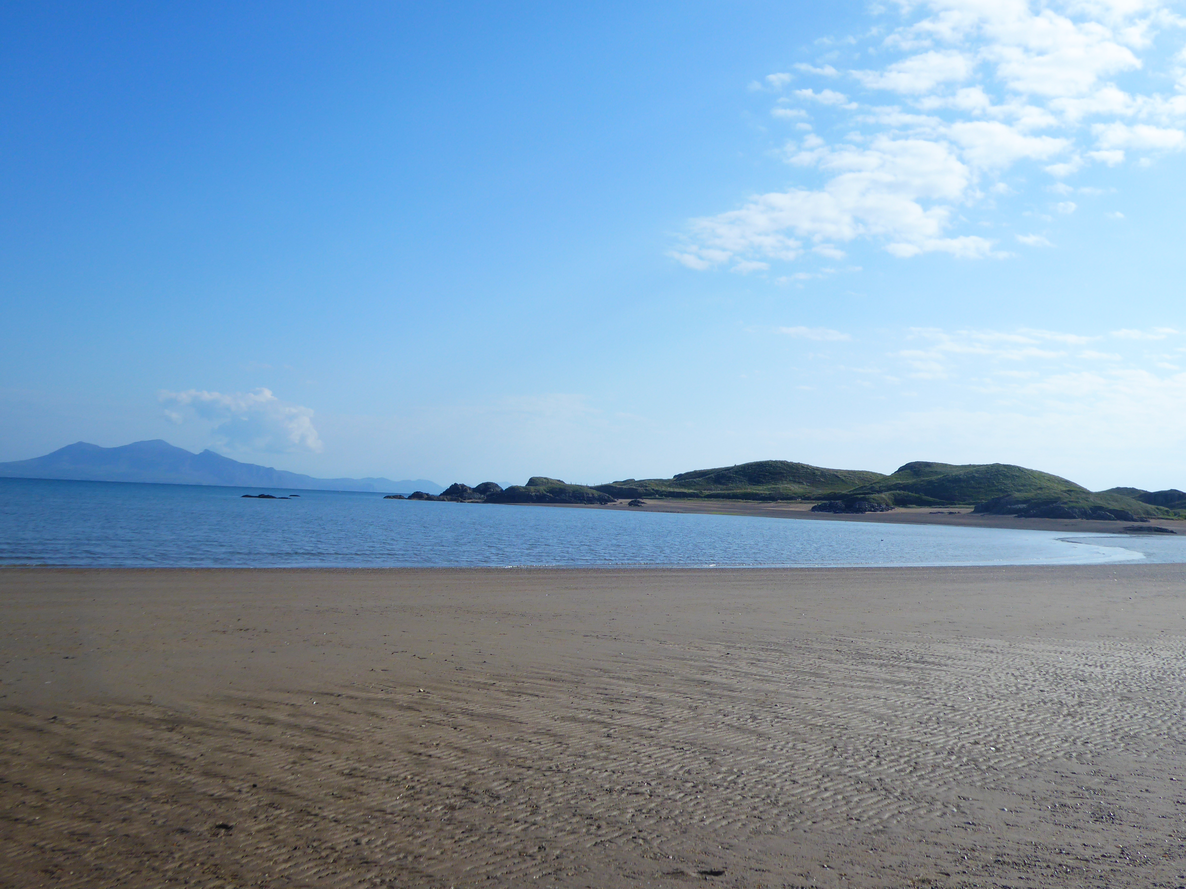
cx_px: 593
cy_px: 444
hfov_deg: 46.8
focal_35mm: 40
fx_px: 1370
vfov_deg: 36.0
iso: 80
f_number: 3.8
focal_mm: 7.2
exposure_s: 1/1300
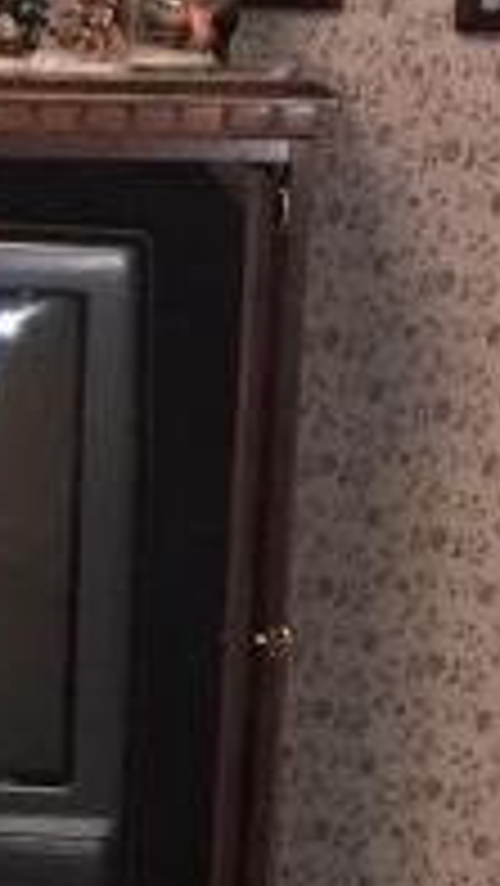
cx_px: -495
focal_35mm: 164
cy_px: 697
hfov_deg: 7.1
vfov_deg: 13.1
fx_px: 3860
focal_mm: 4.15
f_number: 2.2
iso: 200
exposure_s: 1/16
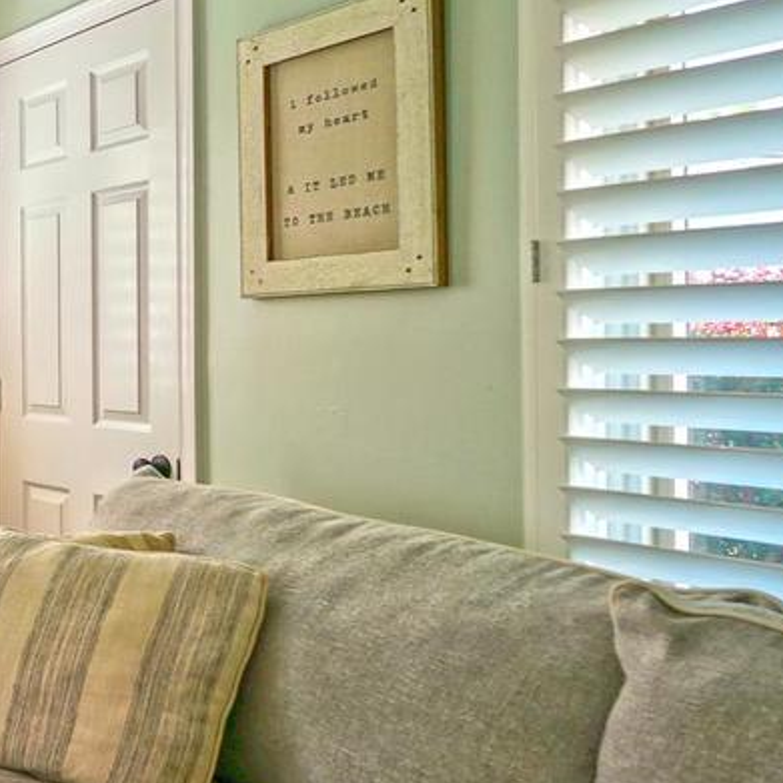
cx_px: -629
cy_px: 350
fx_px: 1203
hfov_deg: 22.0
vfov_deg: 36.0
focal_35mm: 47
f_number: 4
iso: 100
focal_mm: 10
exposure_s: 1/50
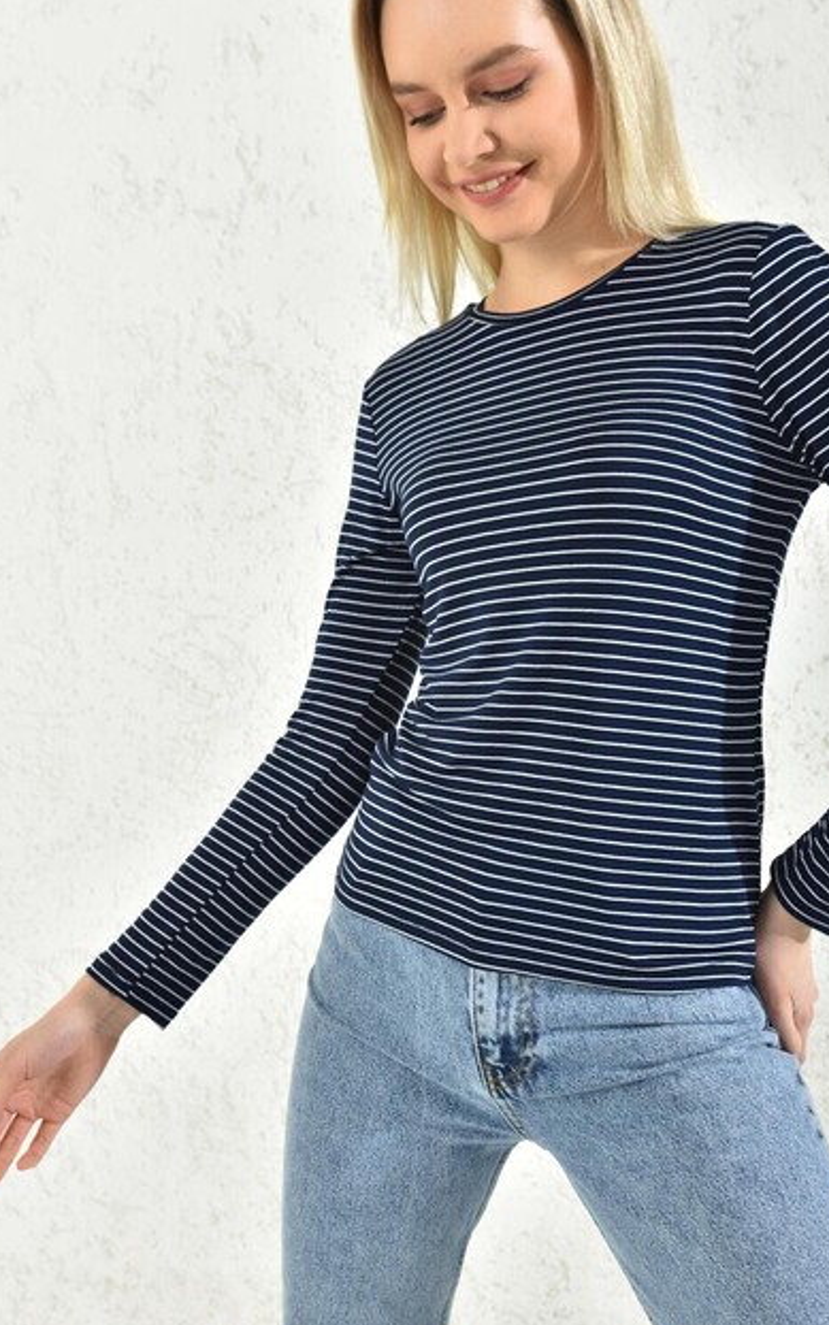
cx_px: 399
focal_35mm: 43
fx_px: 1554
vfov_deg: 46.2
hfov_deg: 29.9
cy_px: 605
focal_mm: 35
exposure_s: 1/160
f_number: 7.1
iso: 100
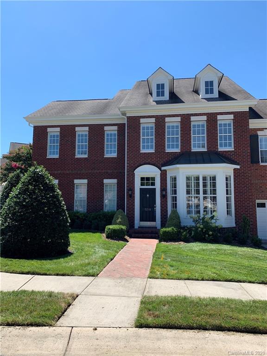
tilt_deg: +6.9
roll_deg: -1.3
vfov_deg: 67.3
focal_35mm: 26
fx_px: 267
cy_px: 178
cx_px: 134
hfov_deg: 53.1
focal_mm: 4.25
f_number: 1.8
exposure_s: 1/1585
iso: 25
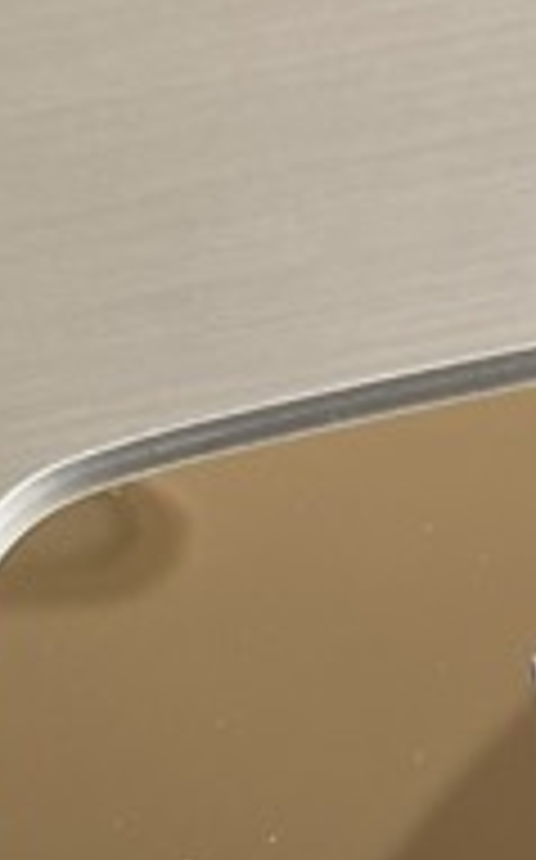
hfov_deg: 7.1
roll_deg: +3.1
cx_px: 795
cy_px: 1121
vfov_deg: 11.2
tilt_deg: -25.0
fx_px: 4263
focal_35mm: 182
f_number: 1.6
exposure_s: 1/148
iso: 32
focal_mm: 5.1
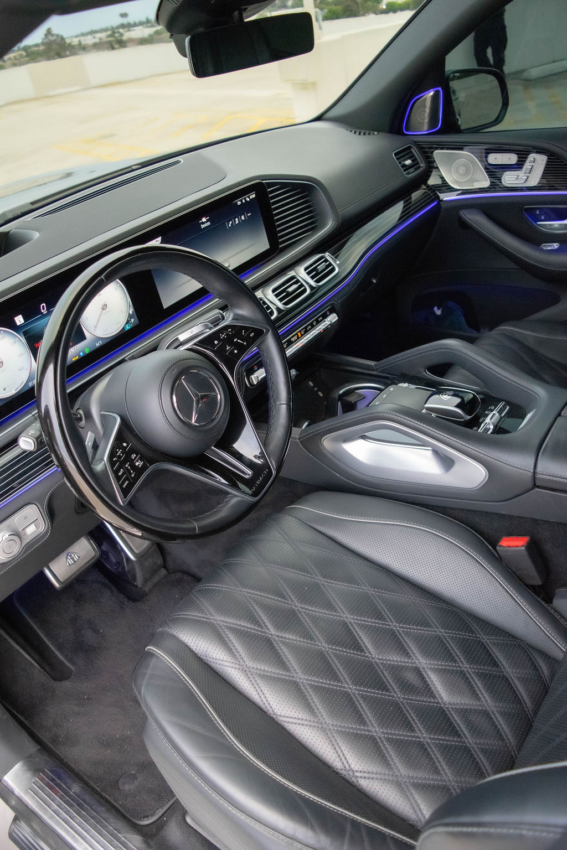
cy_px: 425
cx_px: 284
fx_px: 638
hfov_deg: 47.9
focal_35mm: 27
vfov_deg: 67.4
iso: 3200
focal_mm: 18
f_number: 3.5
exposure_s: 1/125
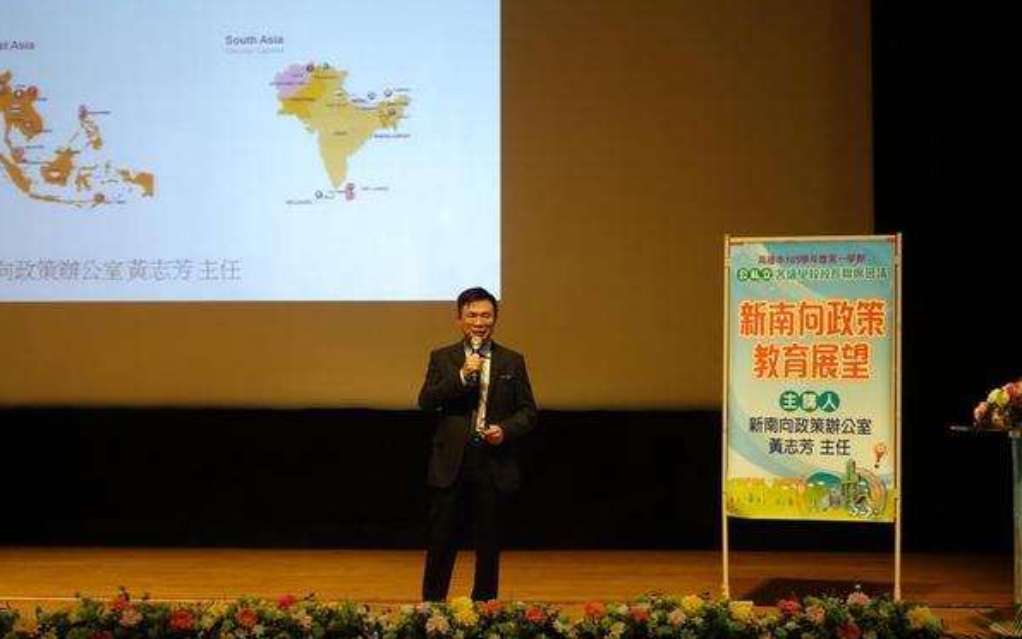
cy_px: 299
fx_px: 2006
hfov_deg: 28.6
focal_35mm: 72
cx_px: 512
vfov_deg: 18.1
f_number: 2.8
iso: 800
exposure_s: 1/25
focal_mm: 25.7
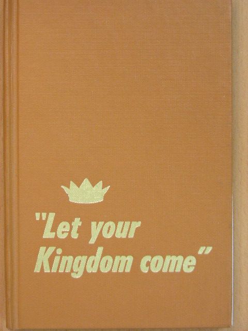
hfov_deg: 14.9
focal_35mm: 99
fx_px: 946
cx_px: 124
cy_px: 166
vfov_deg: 19.8
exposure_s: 1/15.2
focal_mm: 16.5
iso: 200
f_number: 3.5
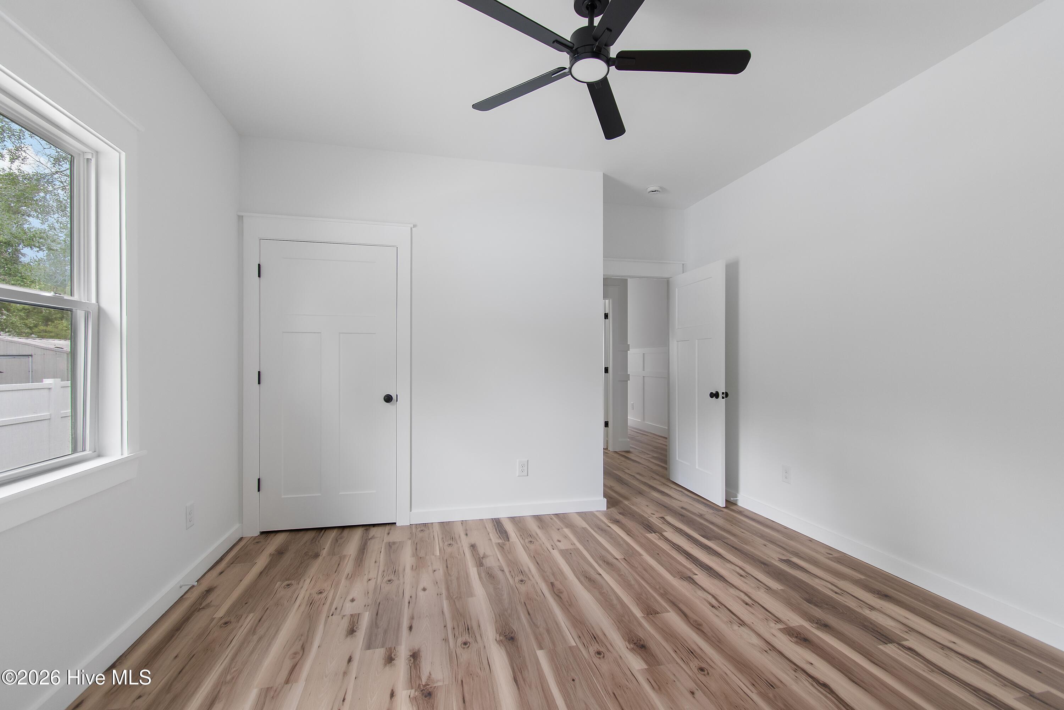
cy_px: 355
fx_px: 443
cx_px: 532
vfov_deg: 77.3
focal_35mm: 15
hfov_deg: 100.4
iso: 100
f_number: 4.5
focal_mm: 10
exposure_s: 1/15
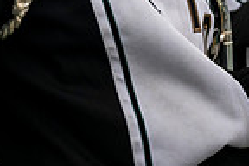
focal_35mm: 97
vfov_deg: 12.5
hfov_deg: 21.0
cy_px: -156
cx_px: 118
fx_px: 671
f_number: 2.8
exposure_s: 1/500
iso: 160
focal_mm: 24
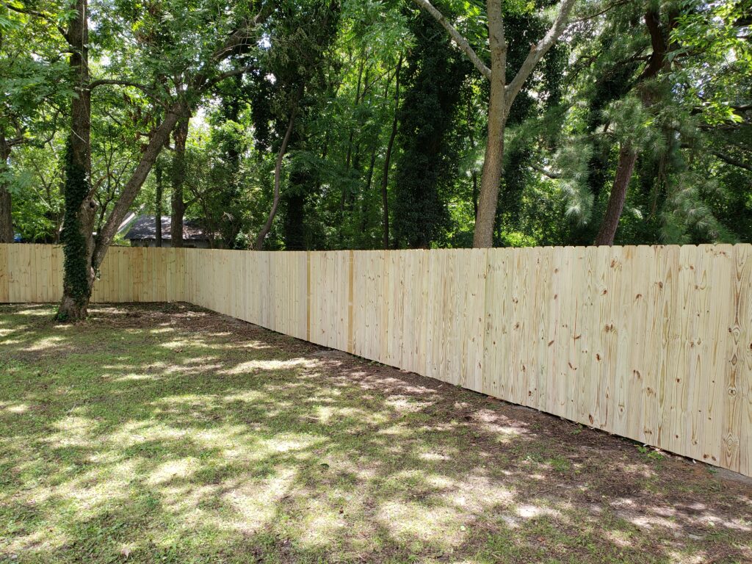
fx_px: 565
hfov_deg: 67.3
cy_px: 282
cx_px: 376
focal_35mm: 26
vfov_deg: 53.1
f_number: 2.4
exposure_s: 1/164
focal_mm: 4.3
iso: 50
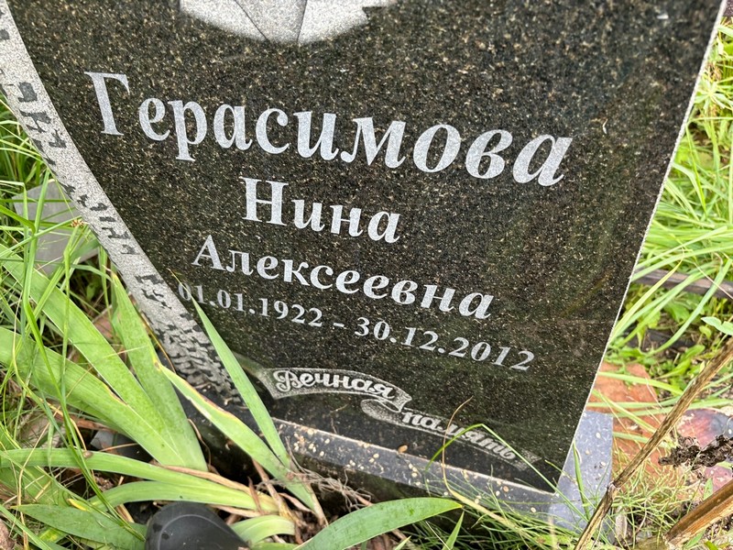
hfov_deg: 67.3
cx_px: 366
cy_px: 275
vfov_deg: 53.1
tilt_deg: -48.8
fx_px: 551
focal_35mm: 26
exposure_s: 1/121
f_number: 1.6
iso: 40
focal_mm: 5.96
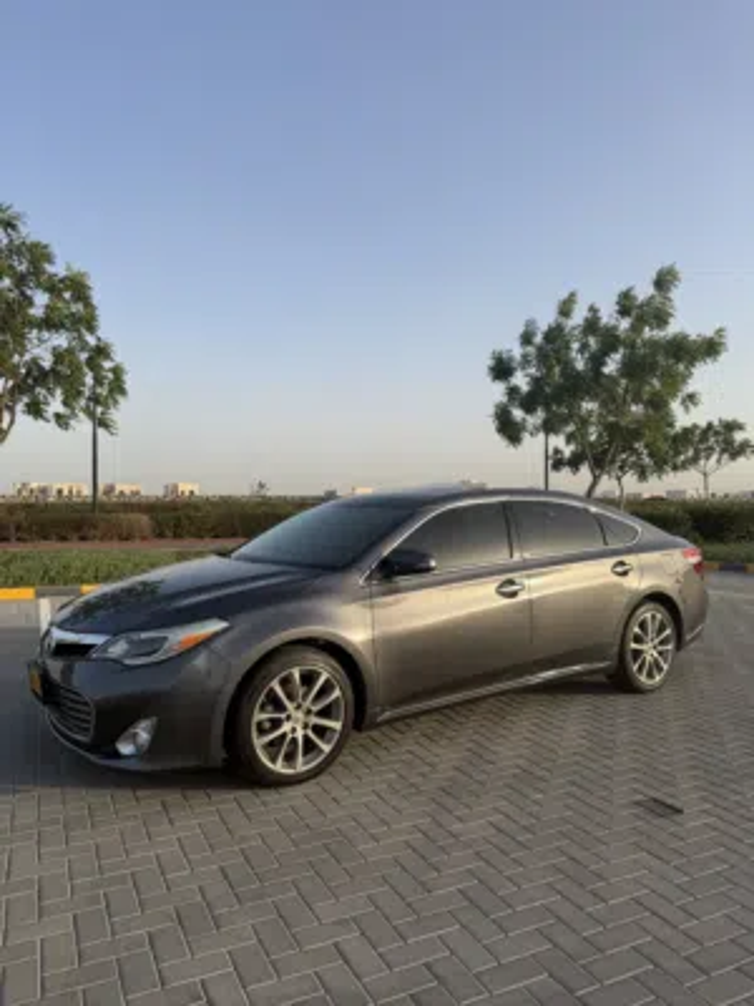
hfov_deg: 56.8
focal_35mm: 24
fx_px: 697
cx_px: 377
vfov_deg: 71.6
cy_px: 503
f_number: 1.78
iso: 80
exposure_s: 1/2232
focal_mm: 6.76
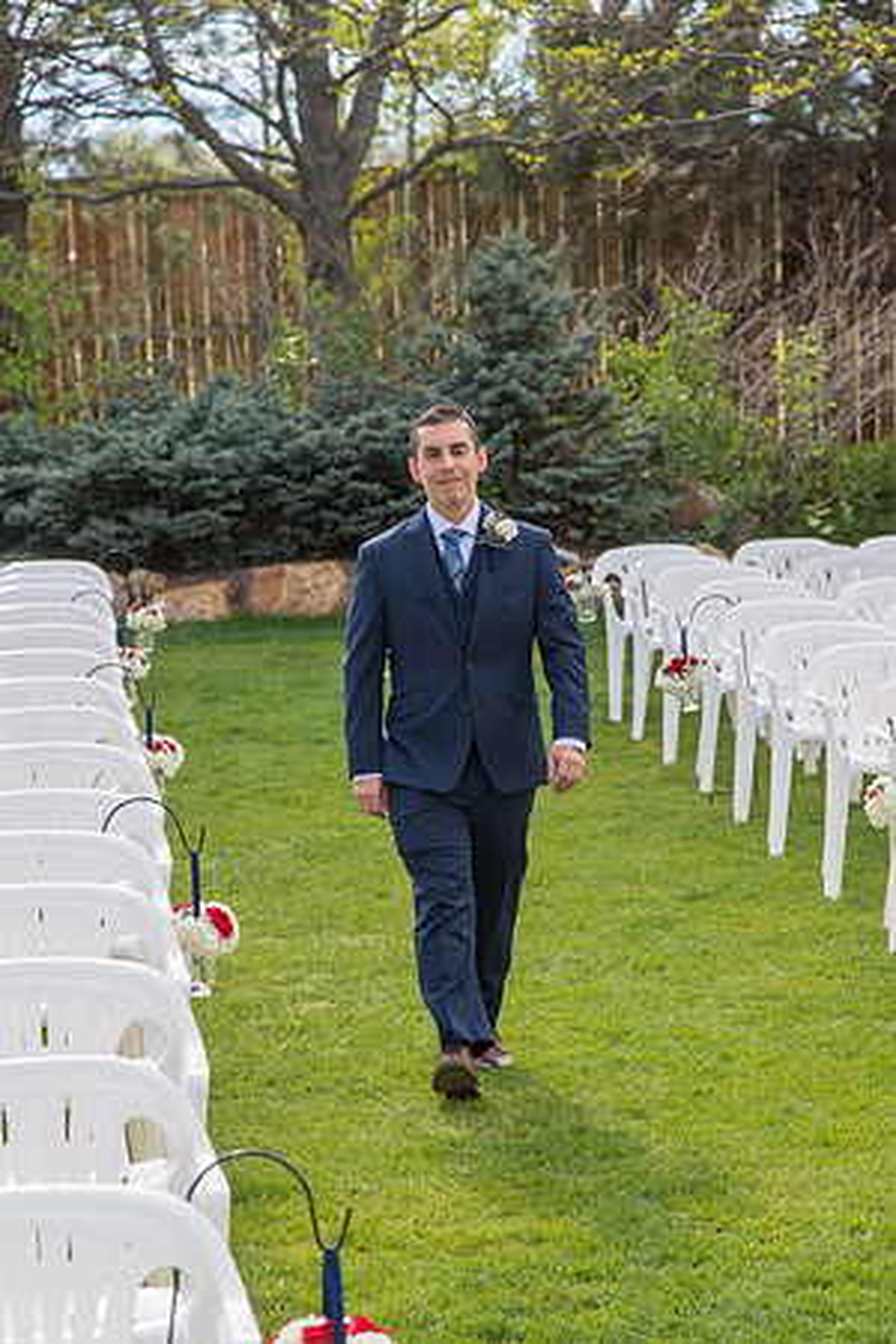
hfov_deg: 11.4
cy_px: 672
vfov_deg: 17.1
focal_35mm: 120
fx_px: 4480
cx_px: 448
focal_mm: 120
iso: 80
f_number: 6.3
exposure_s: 1/160
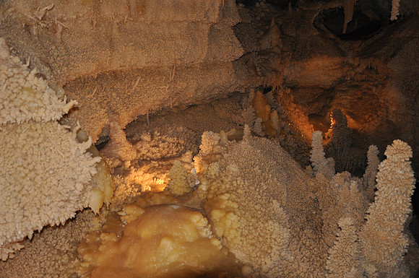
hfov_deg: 53.2
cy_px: 139
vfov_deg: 36.8
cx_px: 210
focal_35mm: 36
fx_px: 418
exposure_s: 1/60
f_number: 3.8
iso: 800
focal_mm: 24
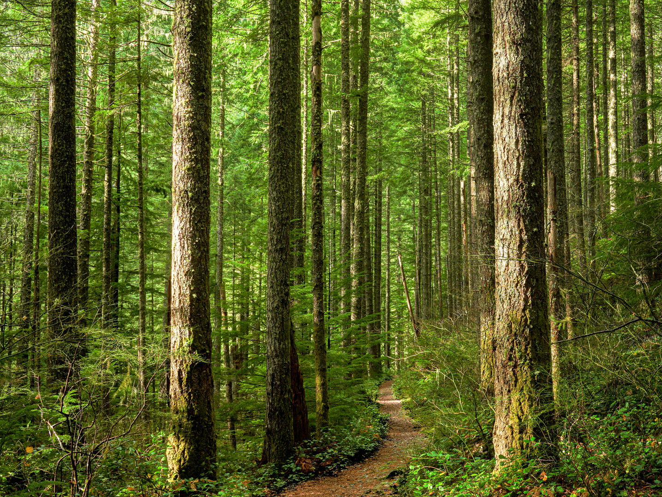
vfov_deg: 29.1
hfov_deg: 37.7
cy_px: 288
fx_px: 956
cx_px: 445
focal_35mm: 50
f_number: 11
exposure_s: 1/8
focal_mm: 35
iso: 50
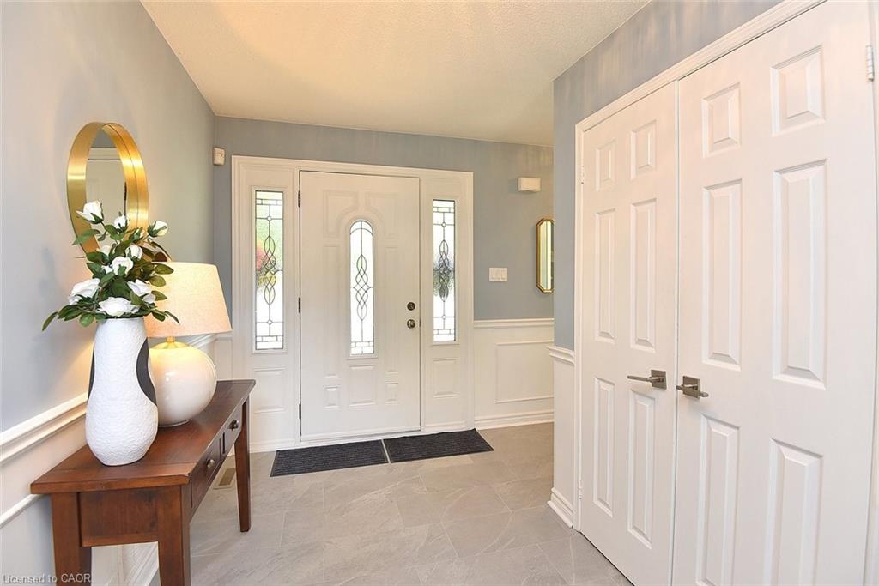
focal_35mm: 16
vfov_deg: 73.8
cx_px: 440
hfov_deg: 96.7
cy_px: 293
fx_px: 391
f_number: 6.3
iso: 500
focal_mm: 16
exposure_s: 1/60
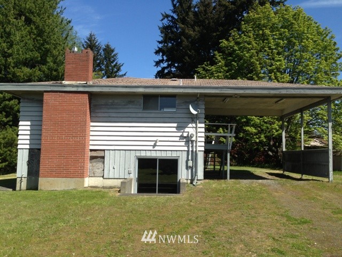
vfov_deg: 42.9
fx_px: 326
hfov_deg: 55.4
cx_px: 171
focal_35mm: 33
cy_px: 128
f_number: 2.4
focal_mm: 4.13
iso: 50
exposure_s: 1/1130
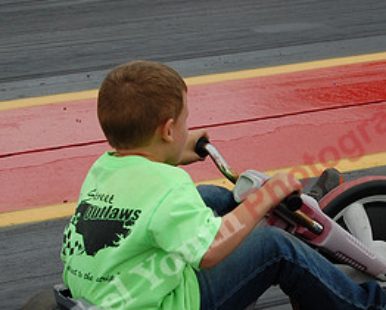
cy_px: 207
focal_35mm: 171
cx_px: 267
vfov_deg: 9.0
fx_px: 1955
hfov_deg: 11.3
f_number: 5.6
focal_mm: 55
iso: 280
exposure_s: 1/1000
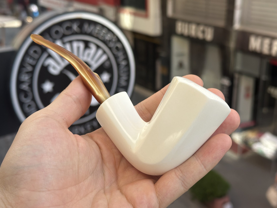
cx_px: 138
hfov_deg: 39.7
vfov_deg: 30.3
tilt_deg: -20.3
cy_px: 104
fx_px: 384
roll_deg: +1.2
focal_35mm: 48
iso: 64
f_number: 1.78
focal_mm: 6.86
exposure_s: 1/872
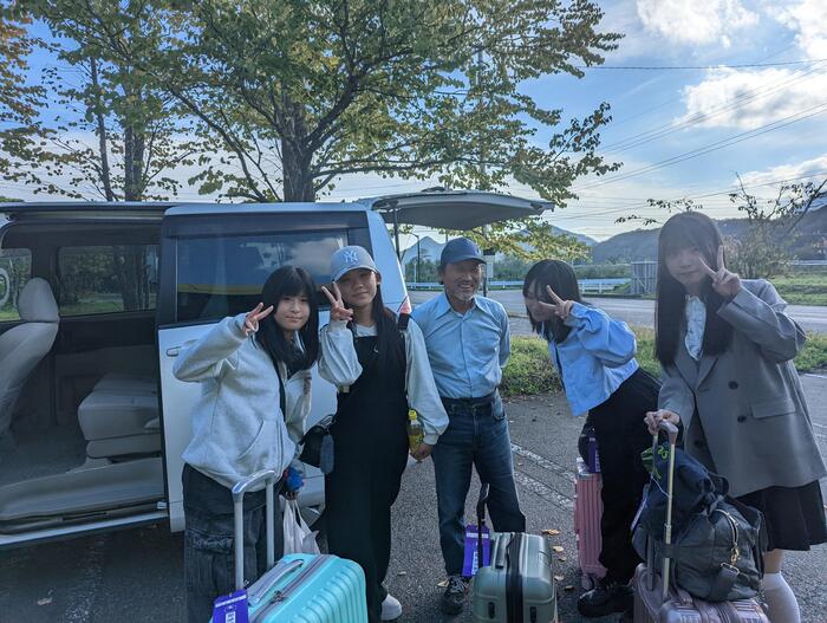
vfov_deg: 56.9
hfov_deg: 71.5
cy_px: 312
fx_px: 574
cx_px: 414
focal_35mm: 24
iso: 33
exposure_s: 1/2899
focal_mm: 6.81
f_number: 1.85
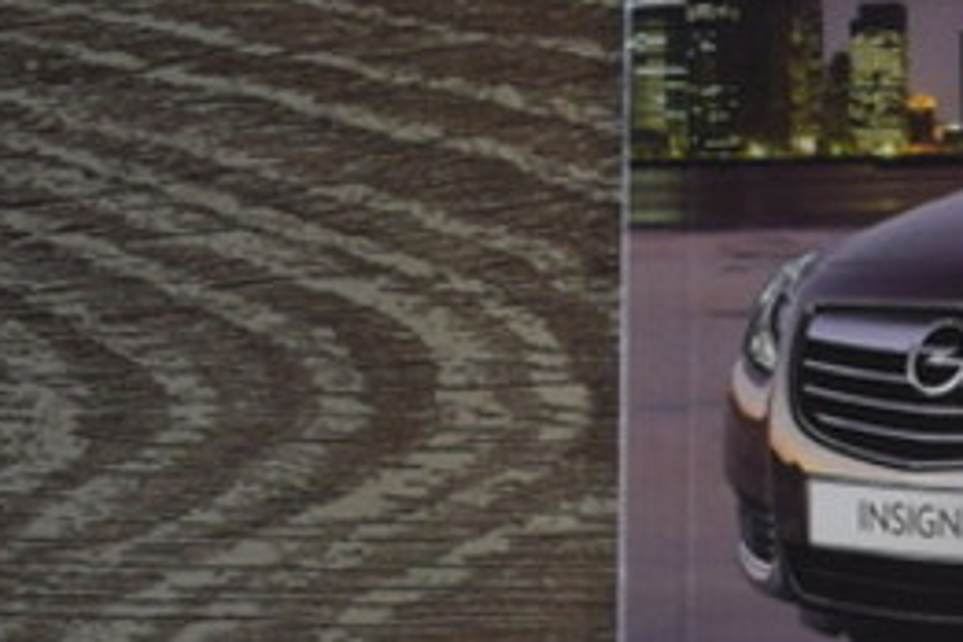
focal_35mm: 177
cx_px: 1764
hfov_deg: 10.8
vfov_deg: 7.6
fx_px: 4734
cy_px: 932
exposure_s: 1/60
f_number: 4
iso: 500
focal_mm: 22
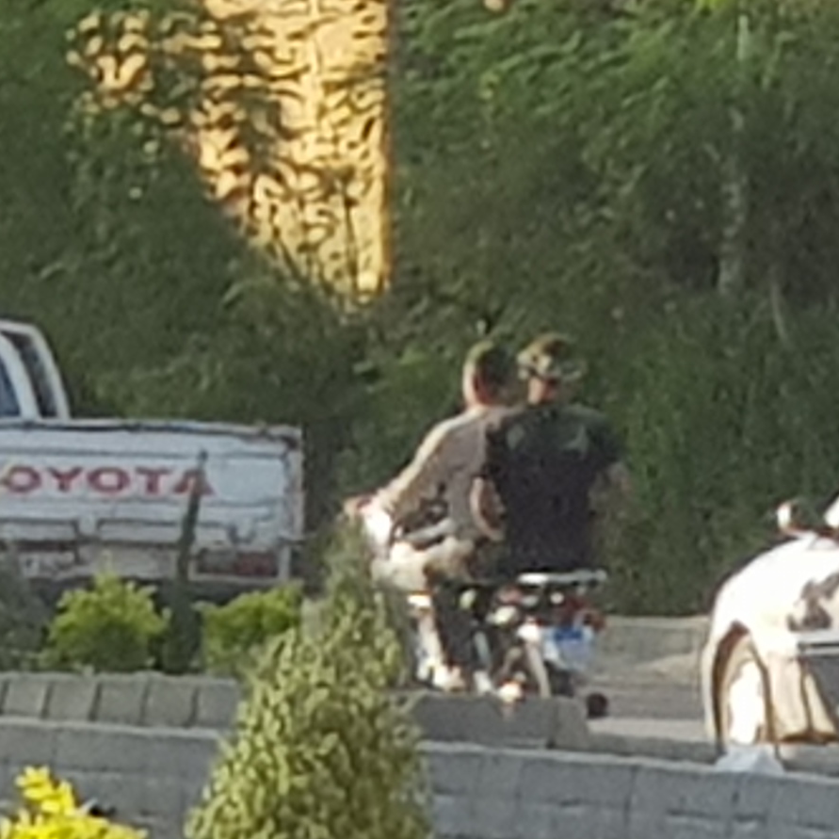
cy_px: 945
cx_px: 785
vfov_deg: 16.2
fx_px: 2852
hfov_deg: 16.5
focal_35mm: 104
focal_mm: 6
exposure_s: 1/191
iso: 25
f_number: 2.4
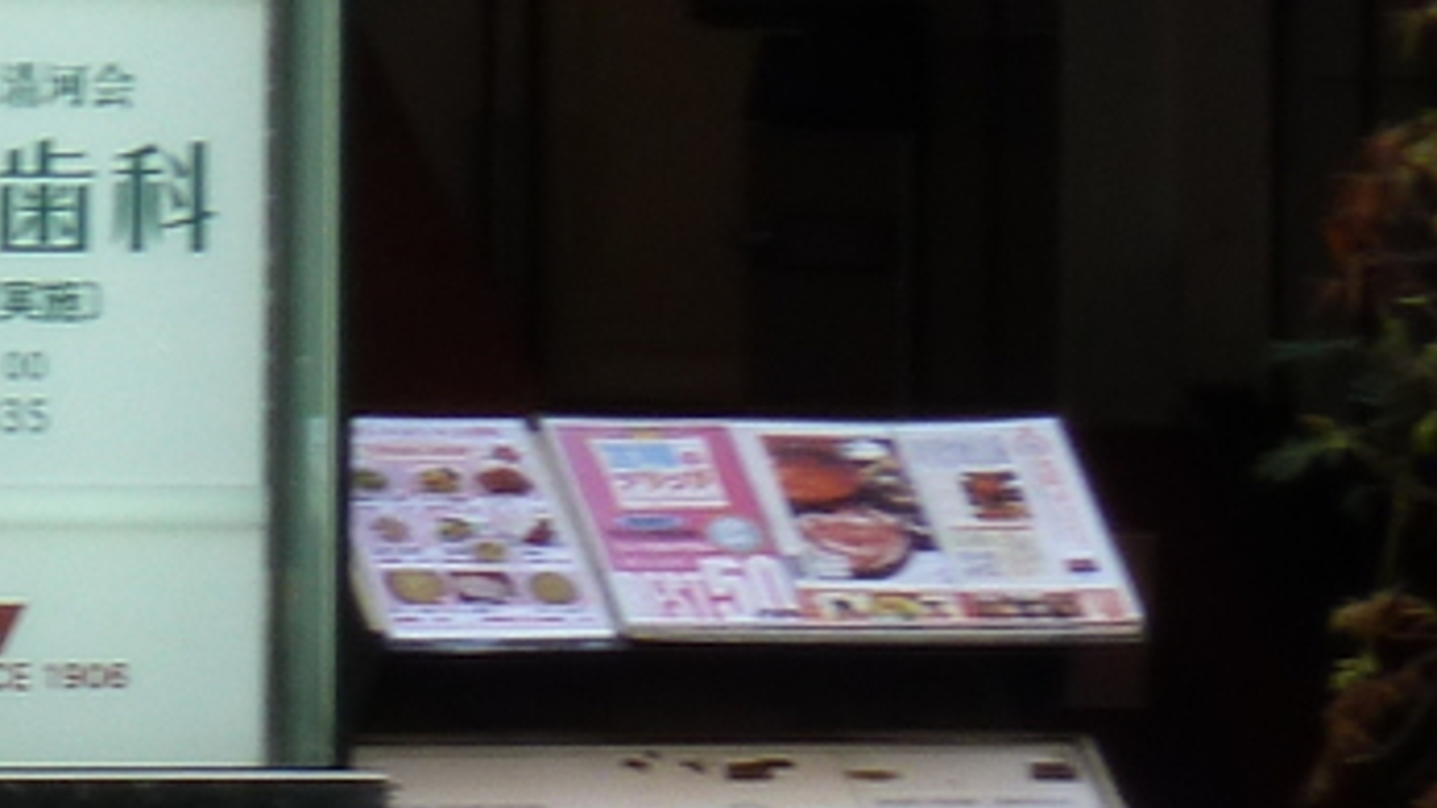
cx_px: -1445
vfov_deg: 1.0
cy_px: 1517
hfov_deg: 1.8
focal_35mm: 1214
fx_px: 46247
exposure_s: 1/100
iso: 80
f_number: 4.7
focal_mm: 39.7
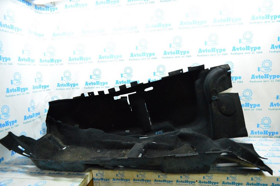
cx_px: 140
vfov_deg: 47.9
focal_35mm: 27
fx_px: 210
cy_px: 93
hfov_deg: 67.4
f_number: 4
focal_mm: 18
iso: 6400
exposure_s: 1/320
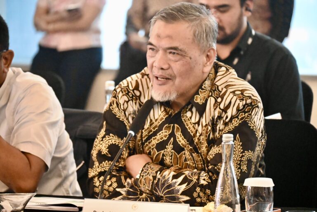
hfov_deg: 7.4
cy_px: 106
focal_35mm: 278
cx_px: 158
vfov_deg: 5.0
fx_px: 2443
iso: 12800
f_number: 5.6
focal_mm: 185
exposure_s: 1/160
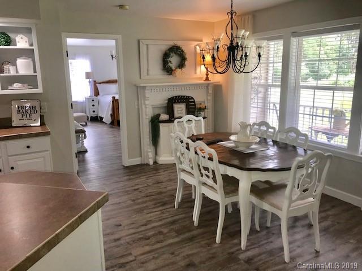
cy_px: 136
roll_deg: +1.0
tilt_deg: -12.2
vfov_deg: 49.7
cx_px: 181
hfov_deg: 63.4
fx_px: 293
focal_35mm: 28
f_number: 1.8
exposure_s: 1/41
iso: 20
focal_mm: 3.99
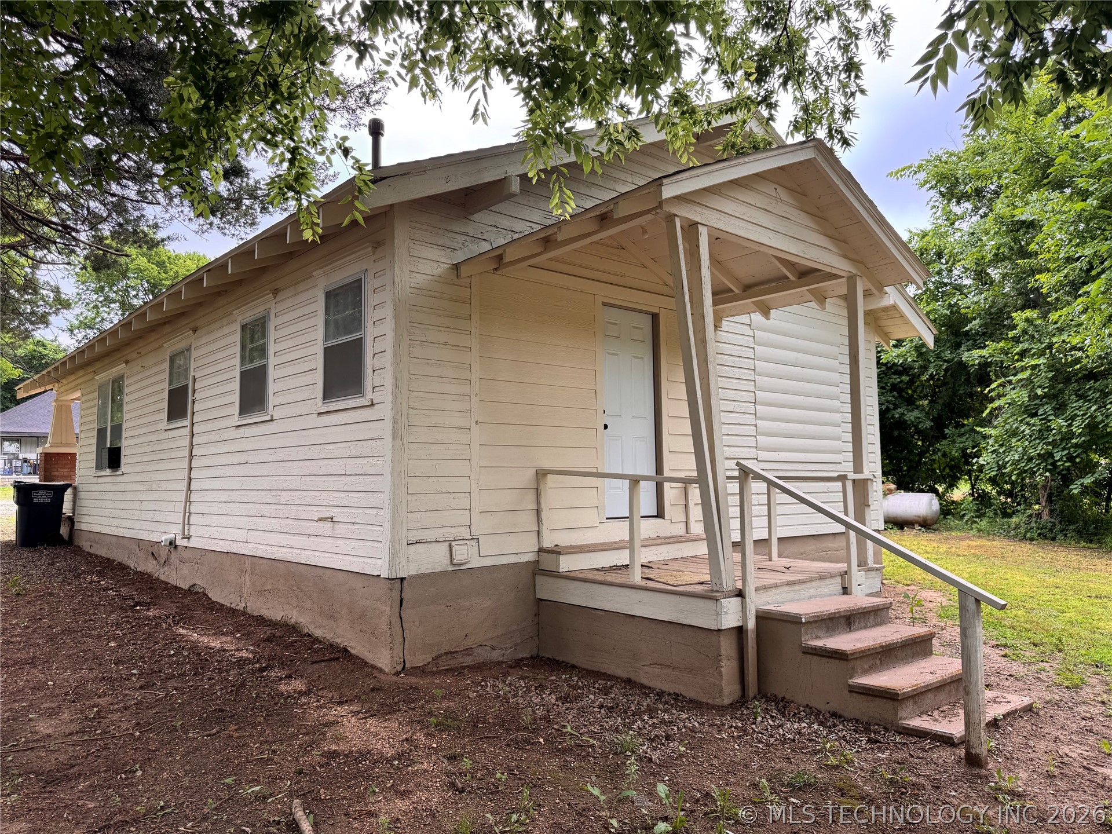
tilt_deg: +5.1
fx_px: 771
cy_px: 417
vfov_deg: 56.8
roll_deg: +0.9
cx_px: 556
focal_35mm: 24
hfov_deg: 71.6
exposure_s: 1/376
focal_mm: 6.76
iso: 80
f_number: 1.78
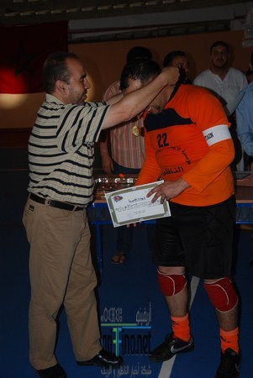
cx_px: 126
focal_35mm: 51
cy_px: 189
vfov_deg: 38.8
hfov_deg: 26.5
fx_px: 536
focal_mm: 34
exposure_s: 1/60
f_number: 4.5
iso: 200
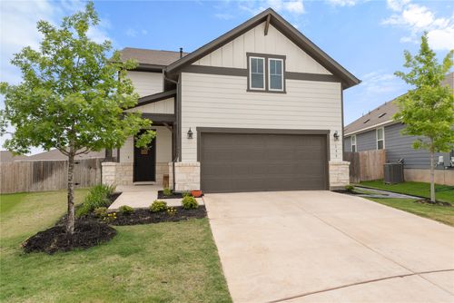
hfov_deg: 78.5
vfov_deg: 57.3
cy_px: 152
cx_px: 227
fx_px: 278
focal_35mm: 22
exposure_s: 1/250
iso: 400
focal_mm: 22
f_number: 8
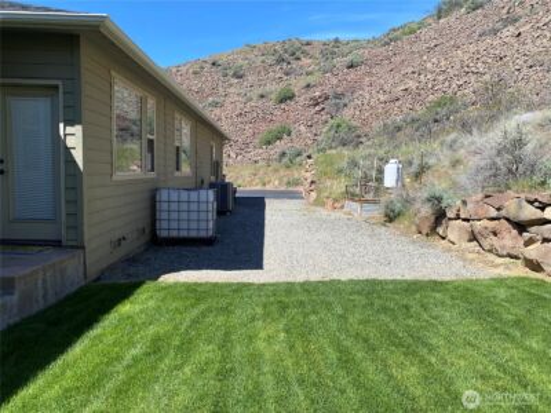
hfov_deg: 67.3
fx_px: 414
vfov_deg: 53.1
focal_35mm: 26
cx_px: 276
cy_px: 206
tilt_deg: -3.2
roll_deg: -1.5
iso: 32
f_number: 1.8
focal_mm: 4.25
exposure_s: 1/1838
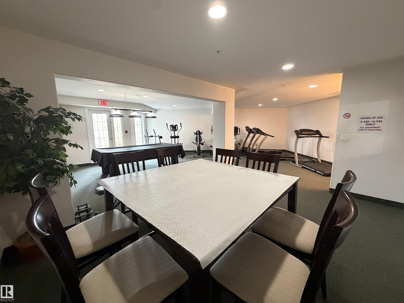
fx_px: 163
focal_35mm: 14
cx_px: 202
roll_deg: +1.0
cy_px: 152
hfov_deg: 102.1
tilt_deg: -10.0
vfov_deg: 85.7
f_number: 2.2
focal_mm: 2.22
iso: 640
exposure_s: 1/60
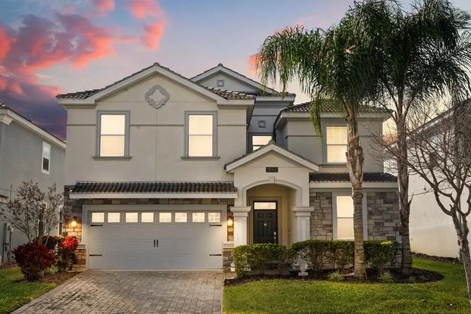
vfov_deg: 36.9
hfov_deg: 53.1
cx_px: 237
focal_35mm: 36
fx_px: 471
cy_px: 160
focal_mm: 35
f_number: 13
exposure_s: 1/500
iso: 320
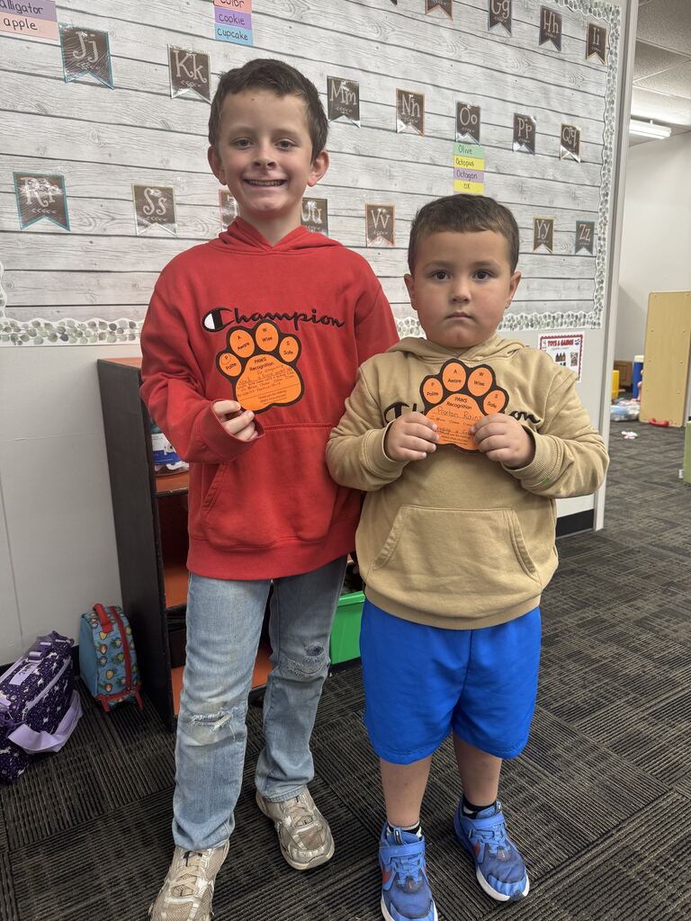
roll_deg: +1.8
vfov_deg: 71.6
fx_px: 639
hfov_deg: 56.8
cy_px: 460
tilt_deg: -12.7
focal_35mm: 24
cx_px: 346
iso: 160
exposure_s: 1/60
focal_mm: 6.76
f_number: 1.78
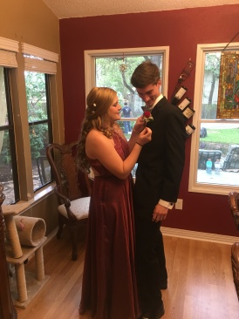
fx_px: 267
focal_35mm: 29
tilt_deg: -11.9
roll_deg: +1.4
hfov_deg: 48.2
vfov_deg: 61.7
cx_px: 120
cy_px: 160
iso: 160
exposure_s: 1/30
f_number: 2.2
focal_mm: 4.15
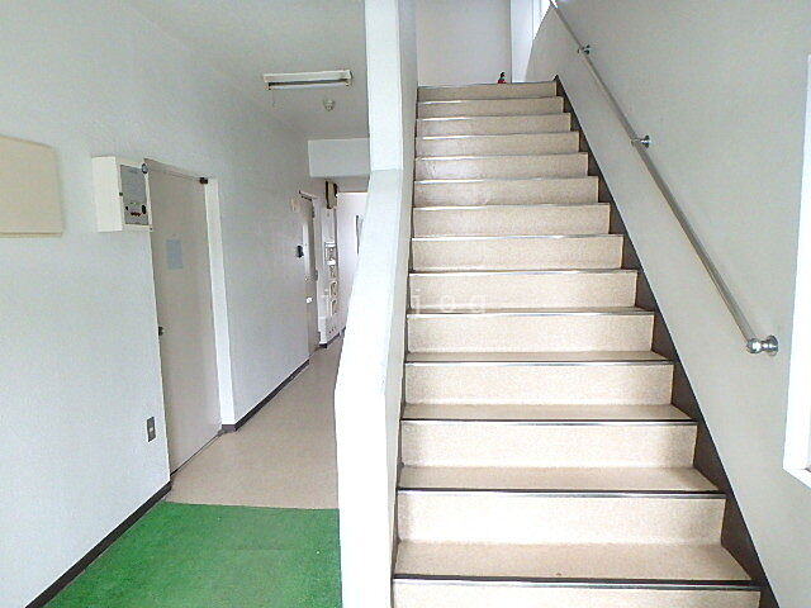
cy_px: 304
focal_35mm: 21
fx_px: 492
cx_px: 406
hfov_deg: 79.0
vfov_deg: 63.4
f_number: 3.5
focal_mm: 3.7
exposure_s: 1/15
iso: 800
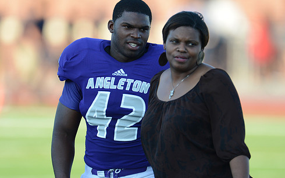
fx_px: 5153
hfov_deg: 3.2
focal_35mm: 663
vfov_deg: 2.0
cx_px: 151
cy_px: 93
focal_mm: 550
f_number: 4
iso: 800
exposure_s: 1/1250
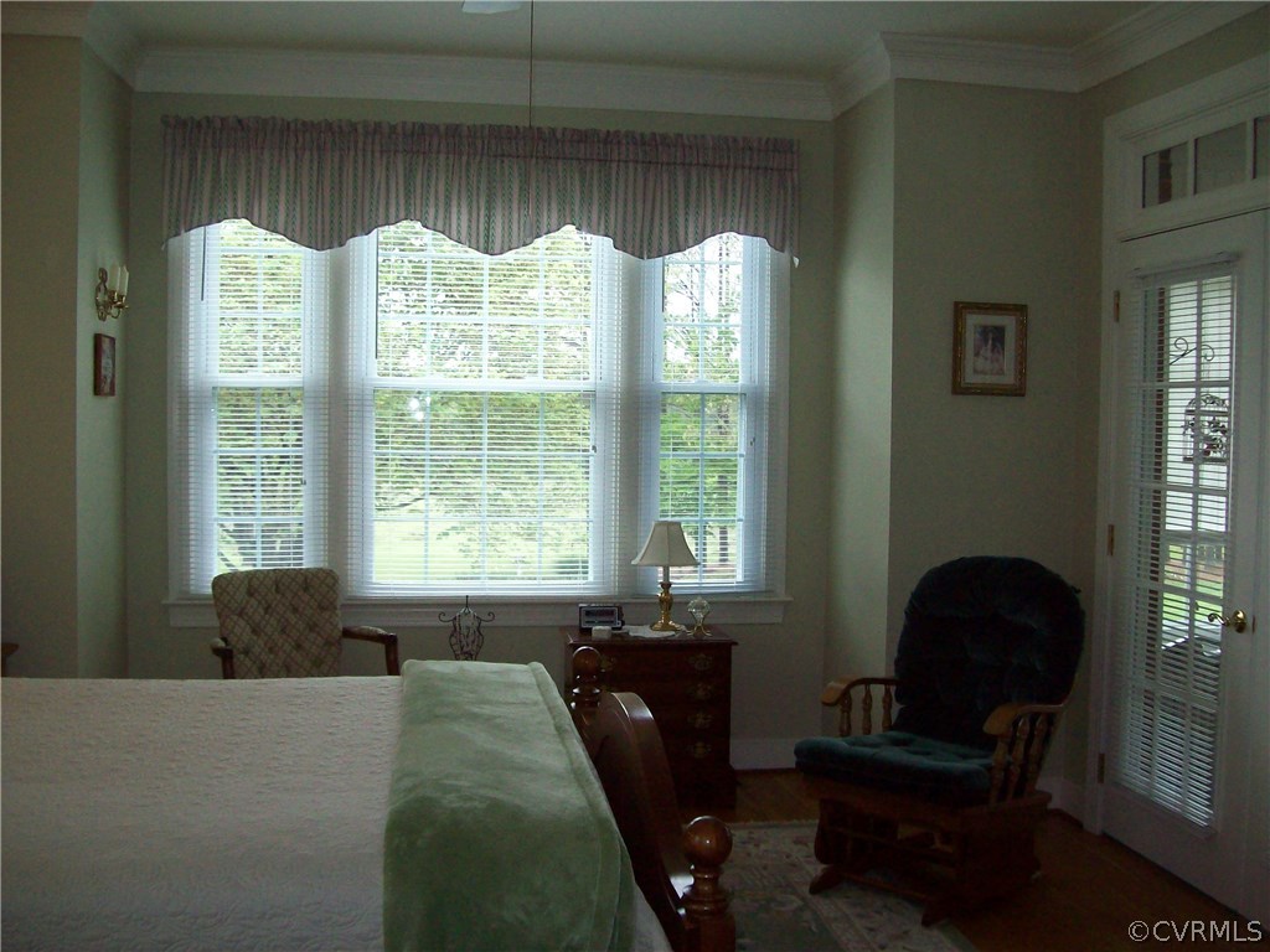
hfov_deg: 51.4
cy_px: 476
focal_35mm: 36
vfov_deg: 39.7
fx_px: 1321
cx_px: 635
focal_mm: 6
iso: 200
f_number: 2.7
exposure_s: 1/109
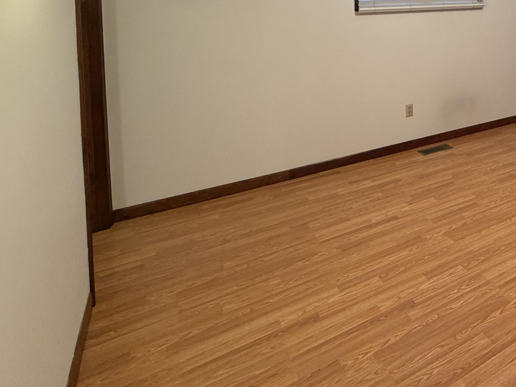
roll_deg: +1.1
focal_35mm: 30
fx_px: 447
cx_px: 523
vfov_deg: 41.4
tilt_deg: -3.0
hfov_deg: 48.6
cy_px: 10
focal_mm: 2.22
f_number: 2.2
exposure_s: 1/60
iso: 250
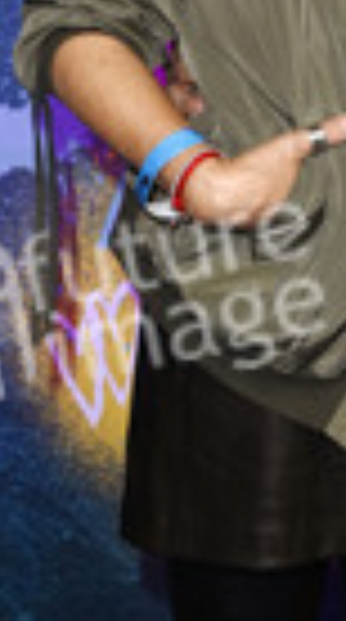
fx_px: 2396
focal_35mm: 146
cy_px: 86
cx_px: 584
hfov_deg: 8.0
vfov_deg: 14.6
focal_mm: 48
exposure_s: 1/250
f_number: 5
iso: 1250
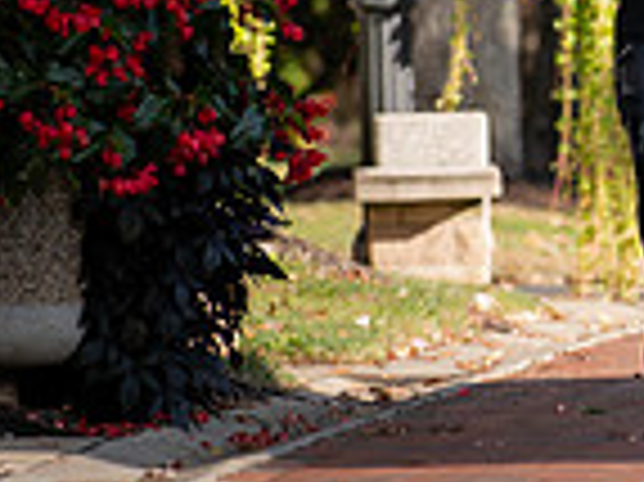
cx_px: 1247
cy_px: 52
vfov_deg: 1.3
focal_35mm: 1172
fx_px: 21786
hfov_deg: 1.7
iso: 200
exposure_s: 1/800
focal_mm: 300
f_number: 4.5
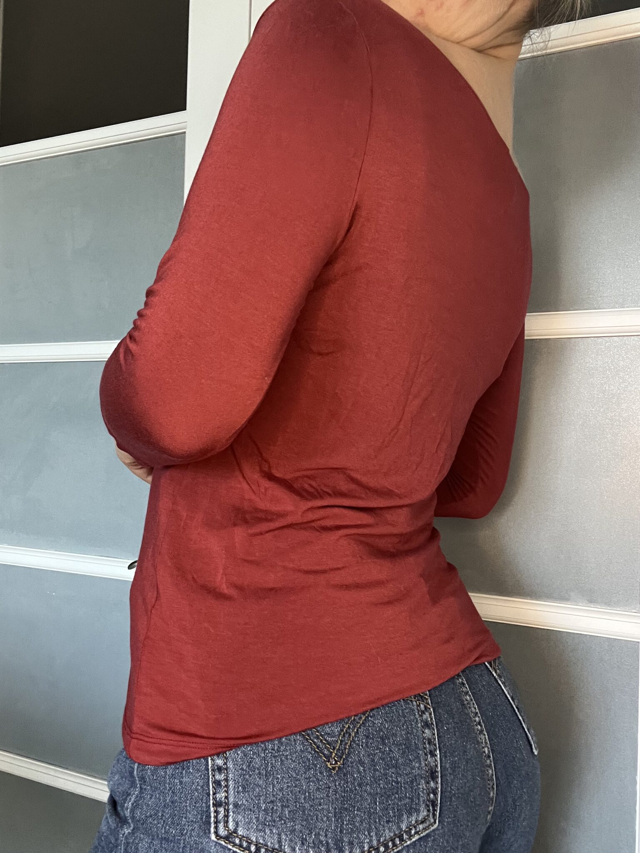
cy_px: 426
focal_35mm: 30
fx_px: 740
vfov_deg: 60.0
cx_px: 320
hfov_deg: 46.8
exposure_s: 1/37
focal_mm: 2.71
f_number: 2.2
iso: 250
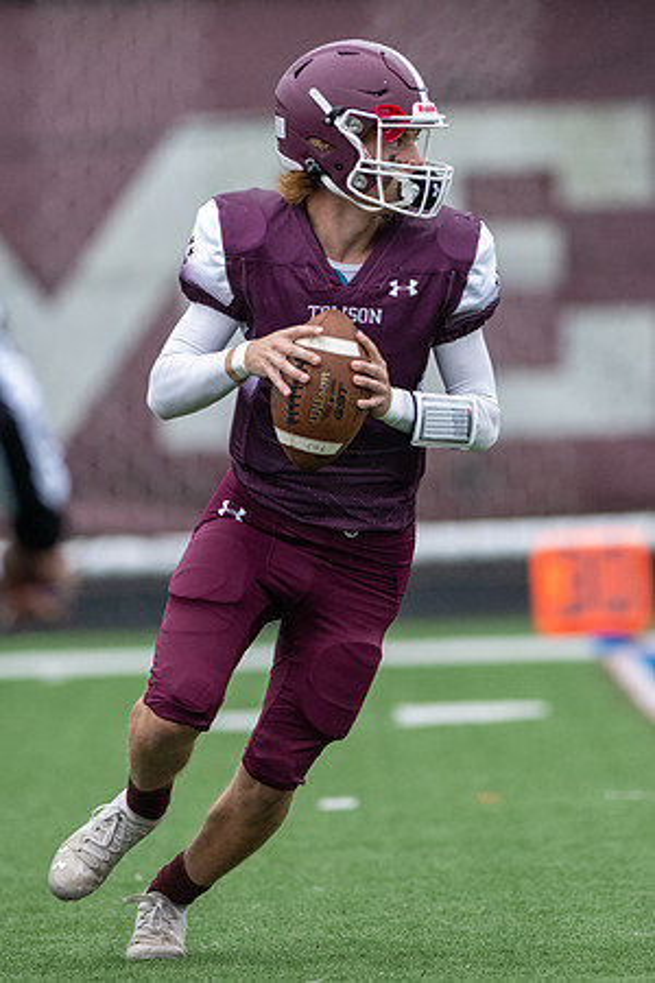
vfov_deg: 3.5
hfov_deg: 2.3
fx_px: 16085
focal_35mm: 589
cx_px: 456
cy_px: 372
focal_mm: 300
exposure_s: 1/1250
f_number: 2.8
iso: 1400
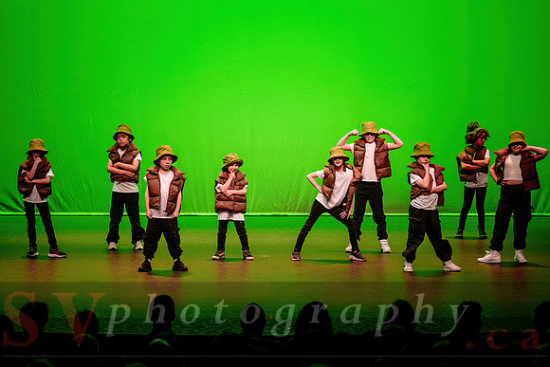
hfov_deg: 19.0
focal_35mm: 107
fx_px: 1642
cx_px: 280
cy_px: 162
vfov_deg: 12.7
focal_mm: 95
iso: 1250
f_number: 2.8
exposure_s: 1/250
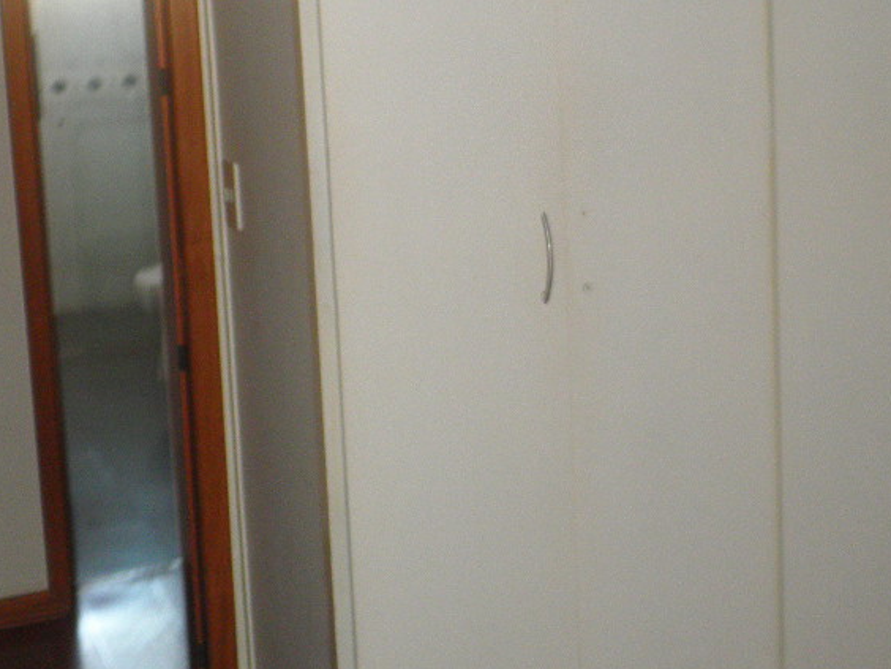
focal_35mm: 59
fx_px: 1519
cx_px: 521
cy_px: 114
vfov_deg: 24.3
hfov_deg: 32.6
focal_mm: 4.7
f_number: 2.8
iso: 160
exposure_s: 1/30
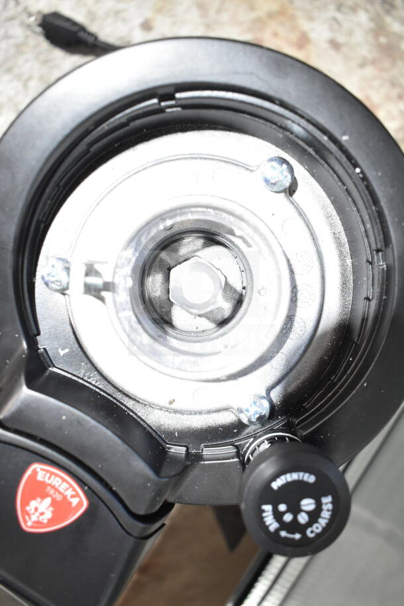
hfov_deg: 38.4
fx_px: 580
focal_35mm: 34
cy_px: 303
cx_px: 202
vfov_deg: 55.1
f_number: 3.8
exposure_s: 1/50
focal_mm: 23
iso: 1600
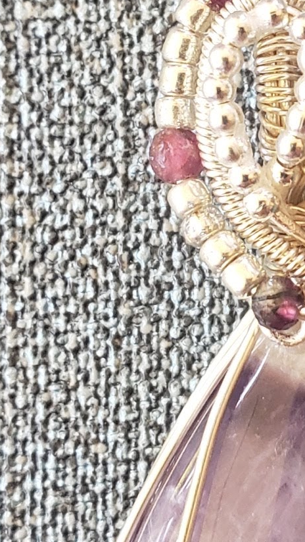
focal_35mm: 99
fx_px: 1422
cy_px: 209
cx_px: 354
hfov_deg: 12.0
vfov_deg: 21.5
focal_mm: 4.3
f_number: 2.4
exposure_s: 1/60
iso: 160
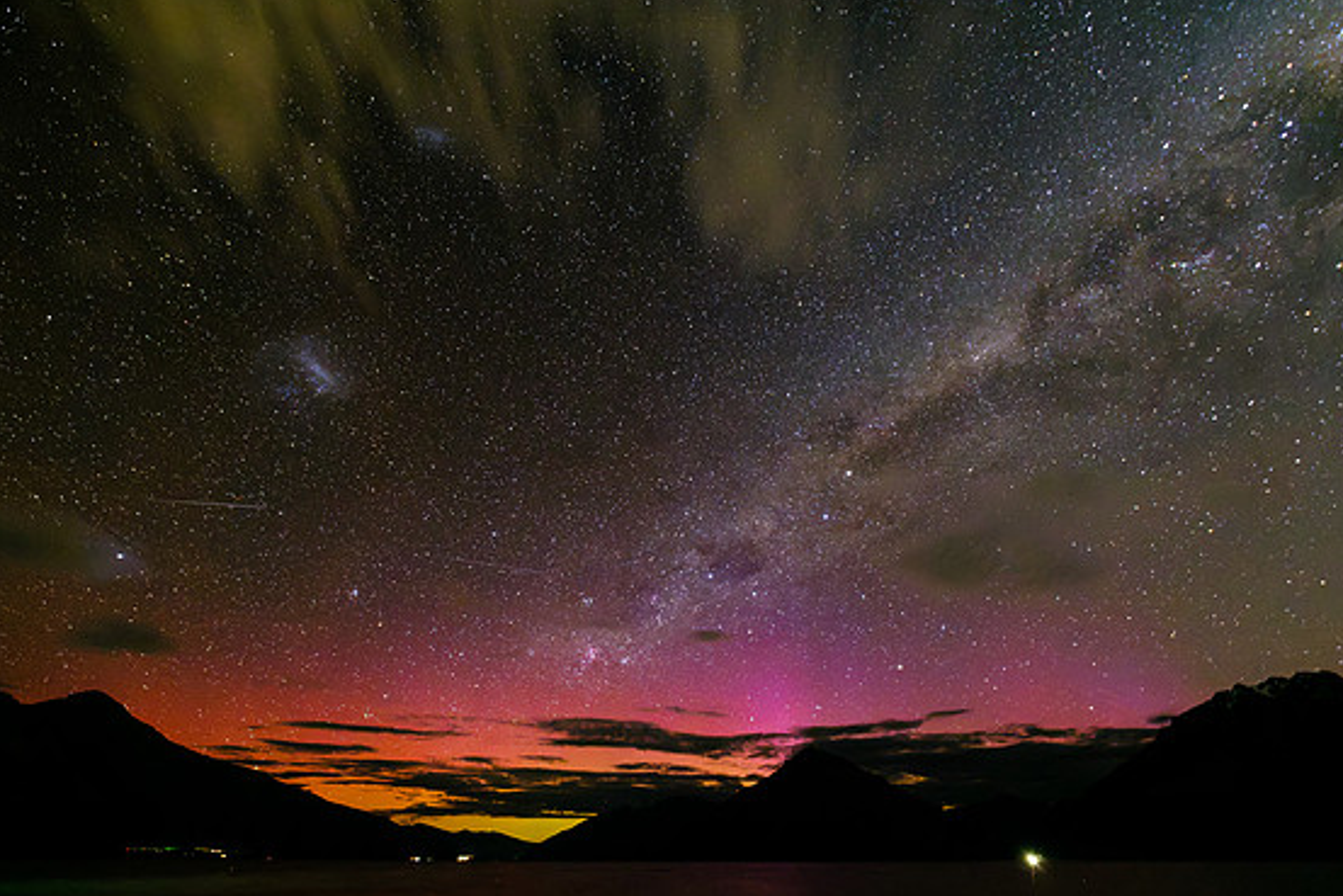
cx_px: 675
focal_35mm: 16
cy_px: 455
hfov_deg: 96.7
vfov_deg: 73.8
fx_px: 597
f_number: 4
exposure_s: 30
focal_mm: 10
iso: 6400
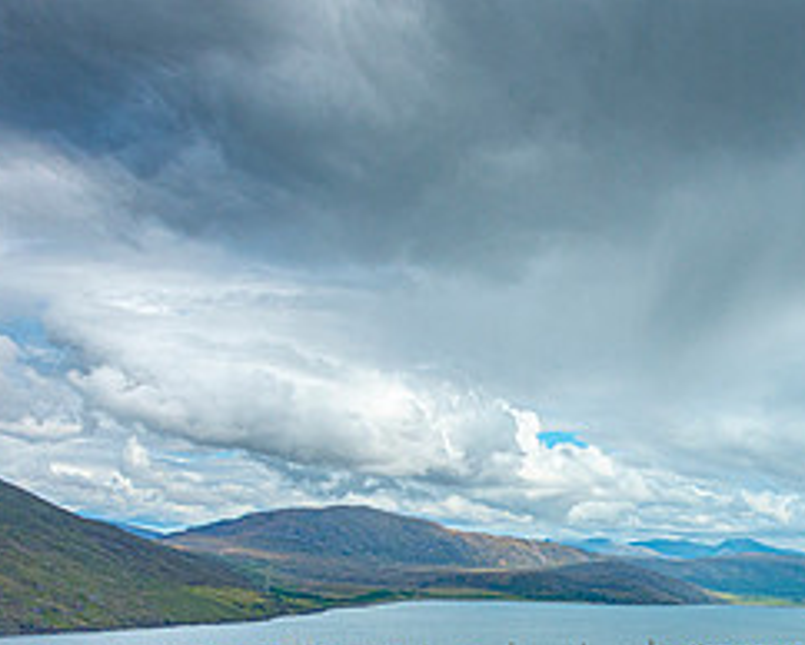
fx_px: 1288
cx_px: 835
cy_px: 613
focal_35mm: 54
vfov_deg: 26.9
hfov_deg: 31.6
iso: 125
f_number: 7.1
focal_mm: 8.8
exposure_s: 1/250
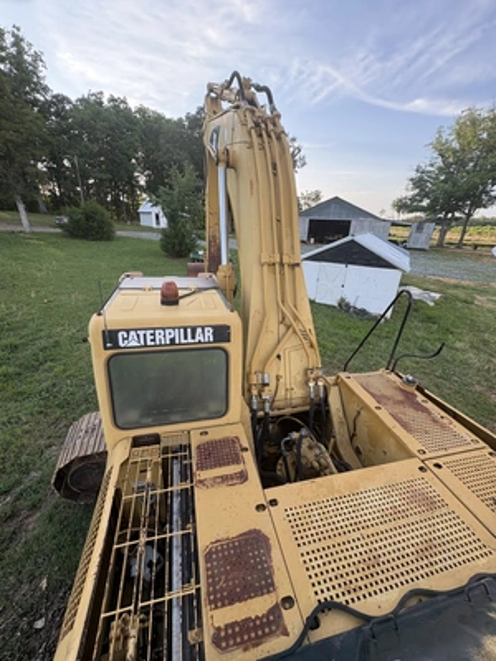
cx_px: 248
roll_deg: -1.0
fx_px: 267
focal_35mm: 14
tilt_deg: -23.0
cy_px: 330
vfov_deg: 102.1
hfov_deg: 85.7
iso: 50
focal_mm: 2.22
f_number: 2.2
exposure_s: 1/219
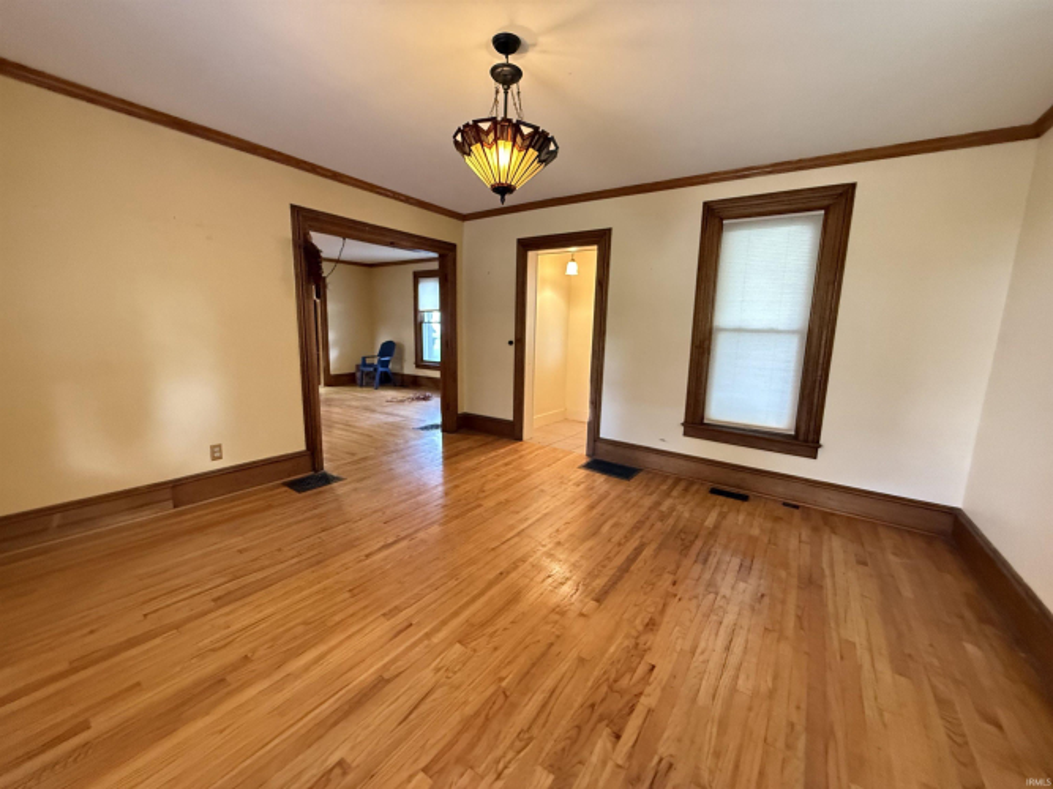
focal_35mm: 14
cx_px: 526
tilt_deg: -8.6
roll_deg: -1.5
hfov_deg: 102.1
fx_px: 426
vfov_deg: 85.7
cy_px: 394
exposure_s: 1/60
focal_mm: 2.22
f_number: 2.2
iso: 800
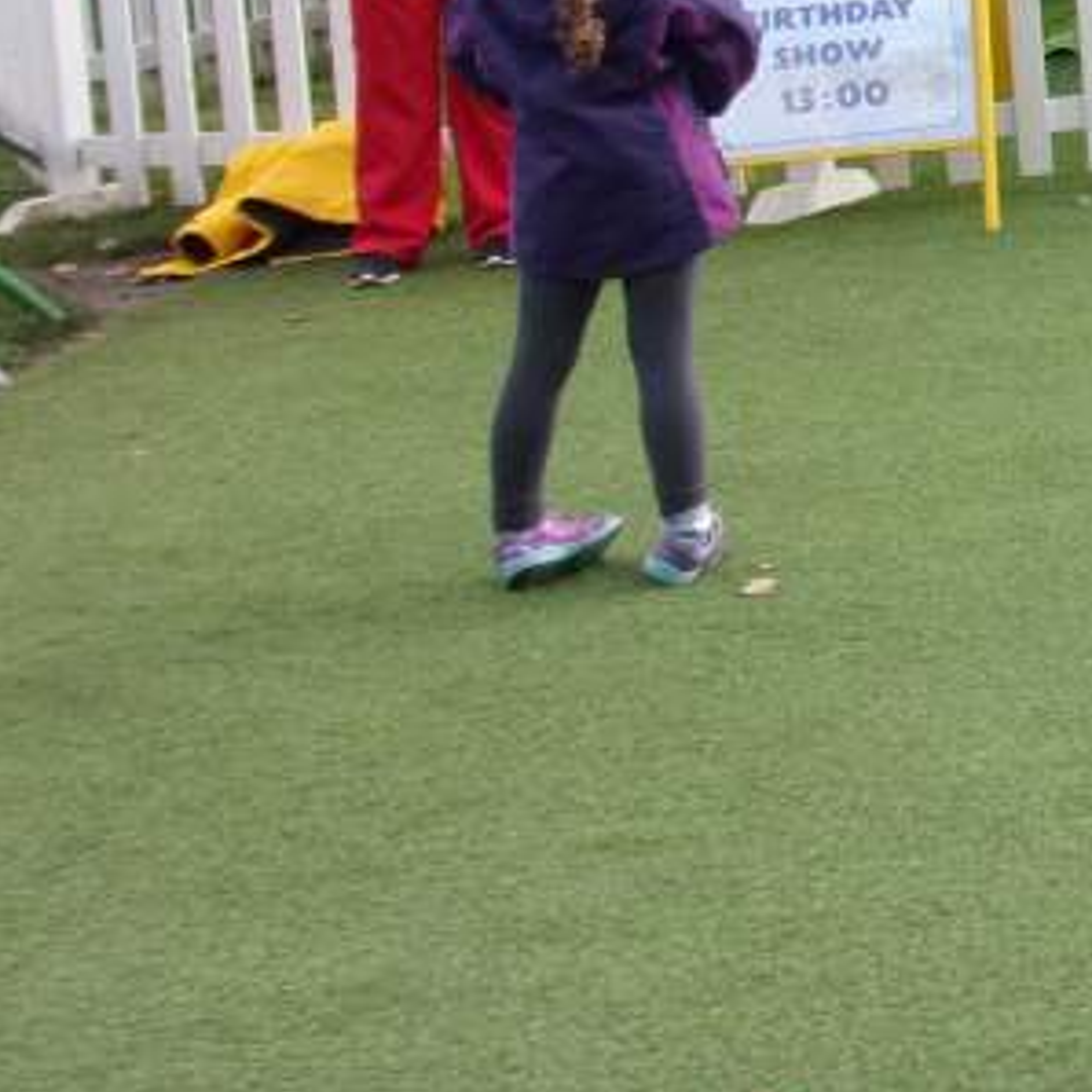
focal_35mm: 98
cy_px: -136
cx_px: 1821
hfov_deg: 15.7
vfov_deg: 17.1
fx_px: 3498
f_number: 3.7
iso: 80
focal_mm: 5.9
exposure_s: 1/220
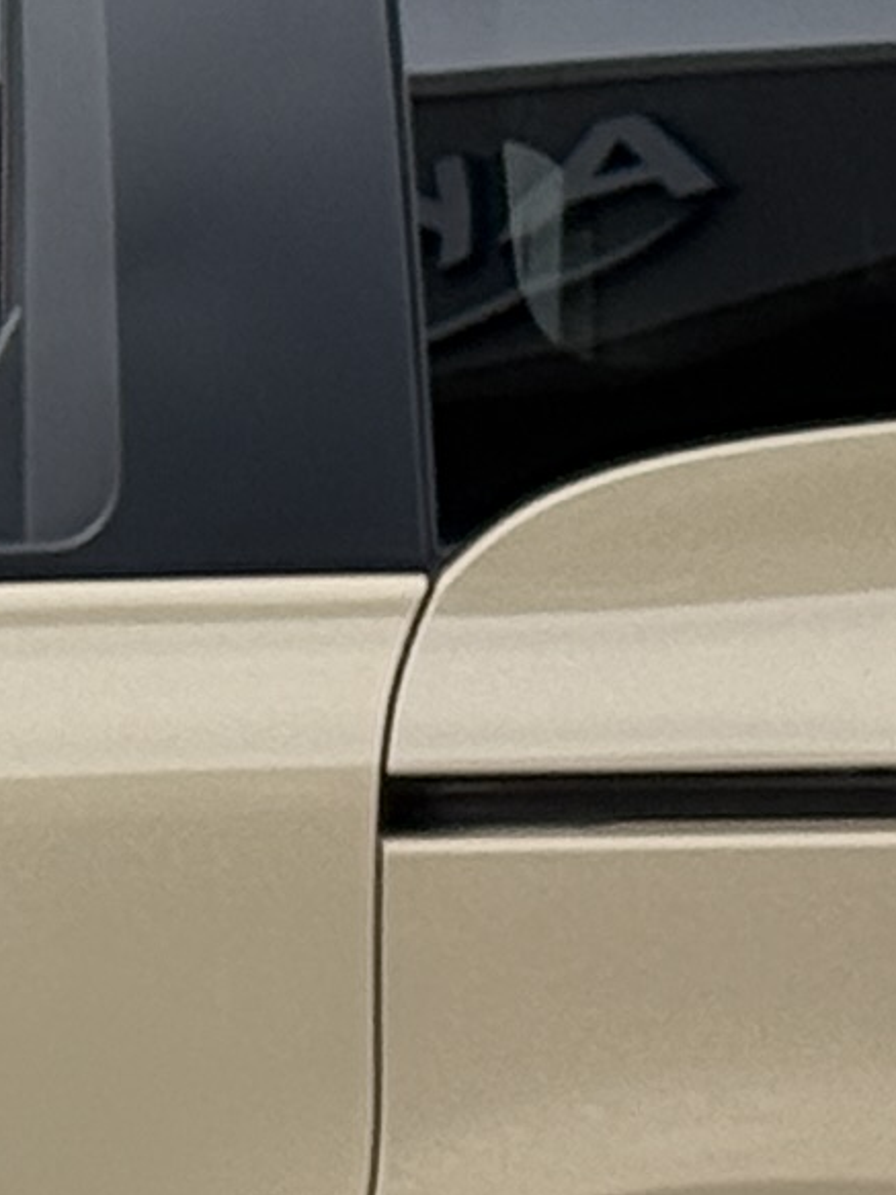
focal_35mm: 332
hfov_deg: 4.3
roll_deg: -1.2
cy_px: 926
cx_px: -1749
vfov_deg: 6.0
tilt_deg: +0.6
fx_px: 11462
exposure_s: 1/2415
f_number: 1.78
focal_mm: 6.76
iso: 80
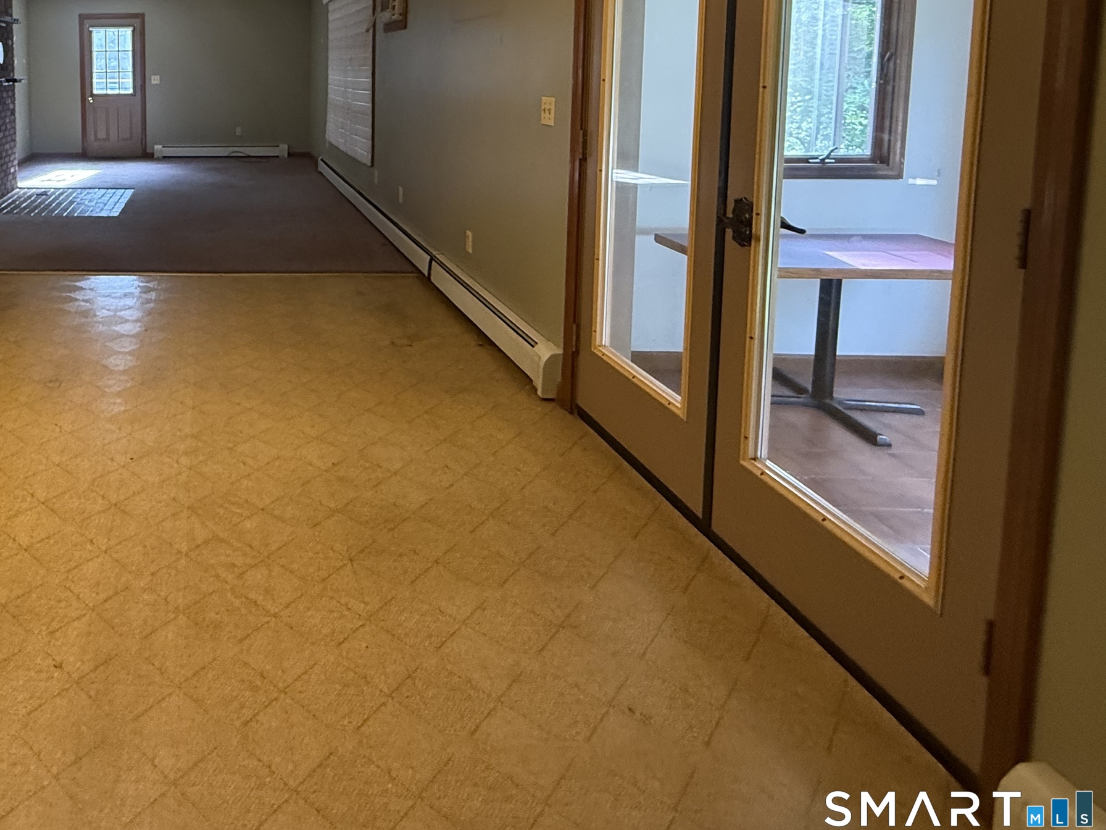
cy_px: 130
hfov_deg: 62.7
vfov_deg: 52.0
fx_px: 767
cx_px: 159
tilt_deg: -4.1
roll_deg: +0.3
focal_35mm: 24
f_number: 2.2
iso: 400
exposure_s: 1/60
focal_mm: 2.22
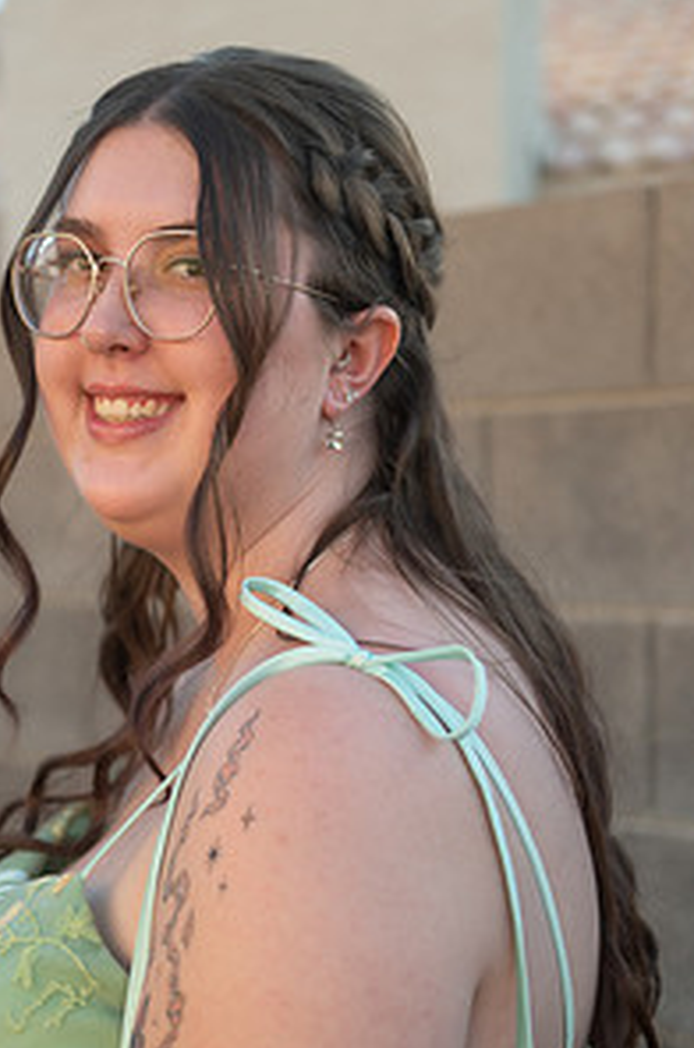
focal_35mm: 67
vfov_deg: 29.9
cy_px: 697
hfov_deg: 20.1
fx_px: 1946
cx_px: 172
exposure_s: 1/1000
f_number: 2.8
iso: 320
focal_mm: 44
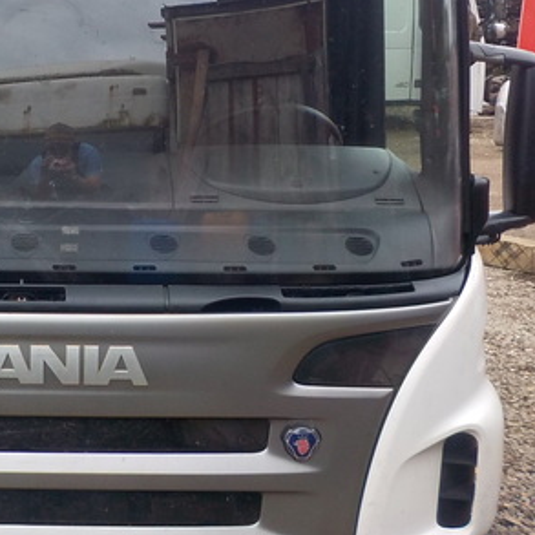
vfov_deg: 29.3
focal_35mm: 58
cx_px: 49
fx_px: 1014
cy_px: 172
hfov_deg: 28.4
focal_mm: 4.1
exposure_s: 1/30
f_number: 3.3
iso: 160
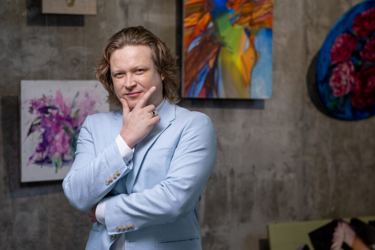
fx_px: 875
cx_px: 188
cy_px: 125
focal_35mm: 84
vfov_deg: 16.3
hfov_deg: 24.2
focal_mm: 56
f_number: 2.8
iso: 400
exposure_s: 1/250
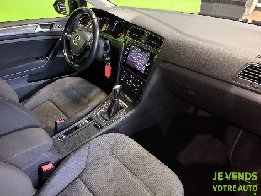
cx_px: 130
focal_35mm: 26
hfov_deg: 67.3
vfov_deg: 53.1
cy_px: 98
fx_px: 196
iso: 640
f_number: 1.6
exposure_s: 1/25
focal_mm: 5.96
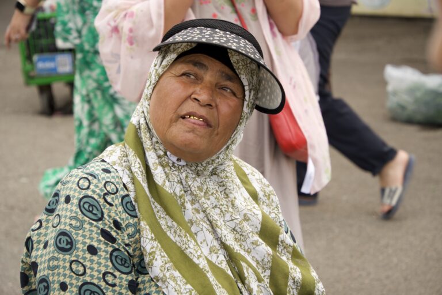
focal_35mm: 98
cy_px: 148
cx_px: 221
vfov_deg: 14.0
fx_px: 1197
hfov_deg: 20.9
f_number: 5
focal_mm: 65
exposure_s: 1/160
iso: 100
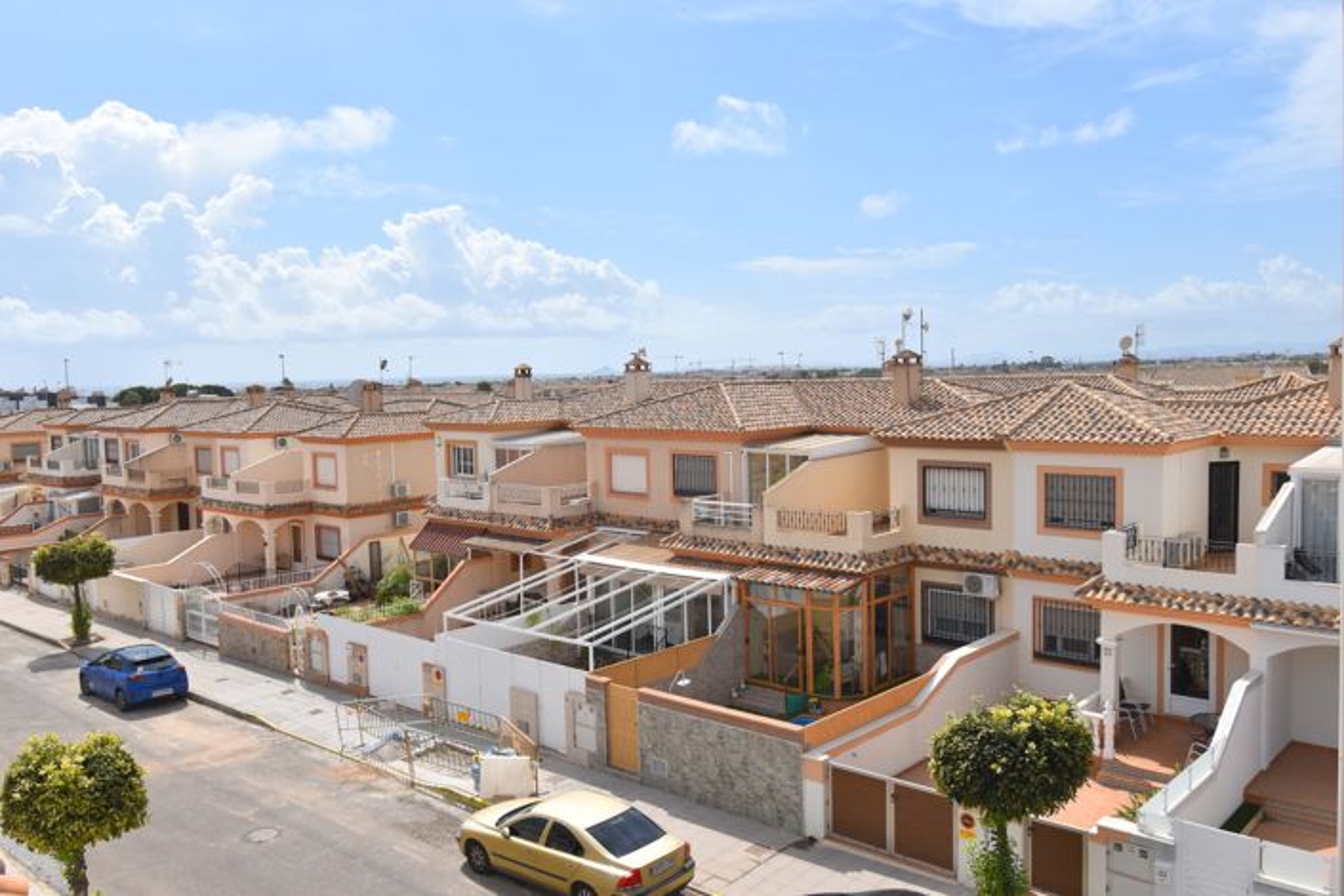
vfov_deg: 43.6
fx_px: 1120
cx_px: 672
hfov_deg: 61.9
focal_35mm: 30
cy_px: 448
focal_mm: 20
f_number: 9
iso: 100
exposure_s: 1/320
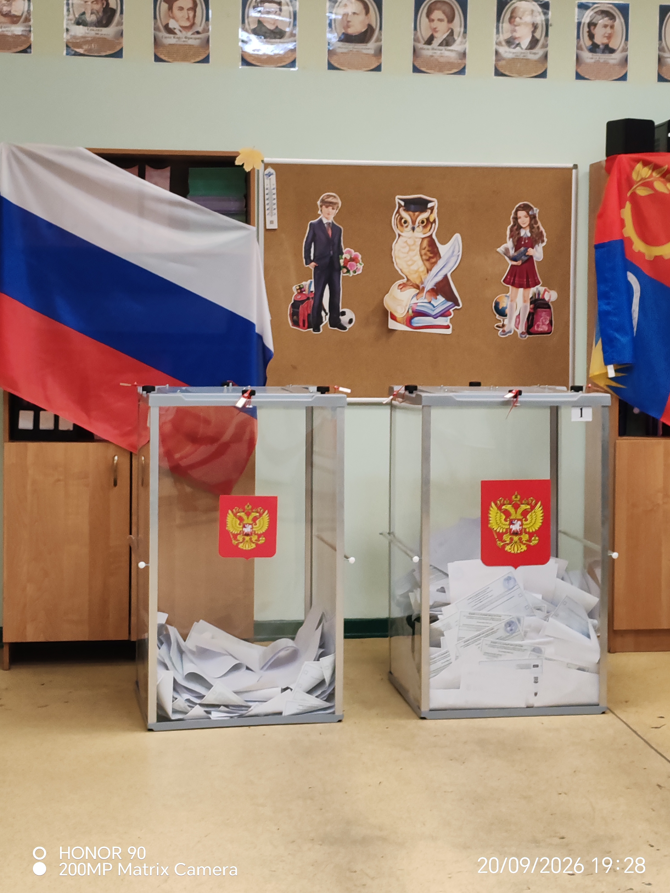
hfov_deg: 21.9
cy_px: 446
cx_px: 339
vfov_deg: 29.0
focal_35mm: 67
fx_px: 1729
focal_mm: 6.12
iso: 1600
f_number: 1.9
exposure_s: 1/100
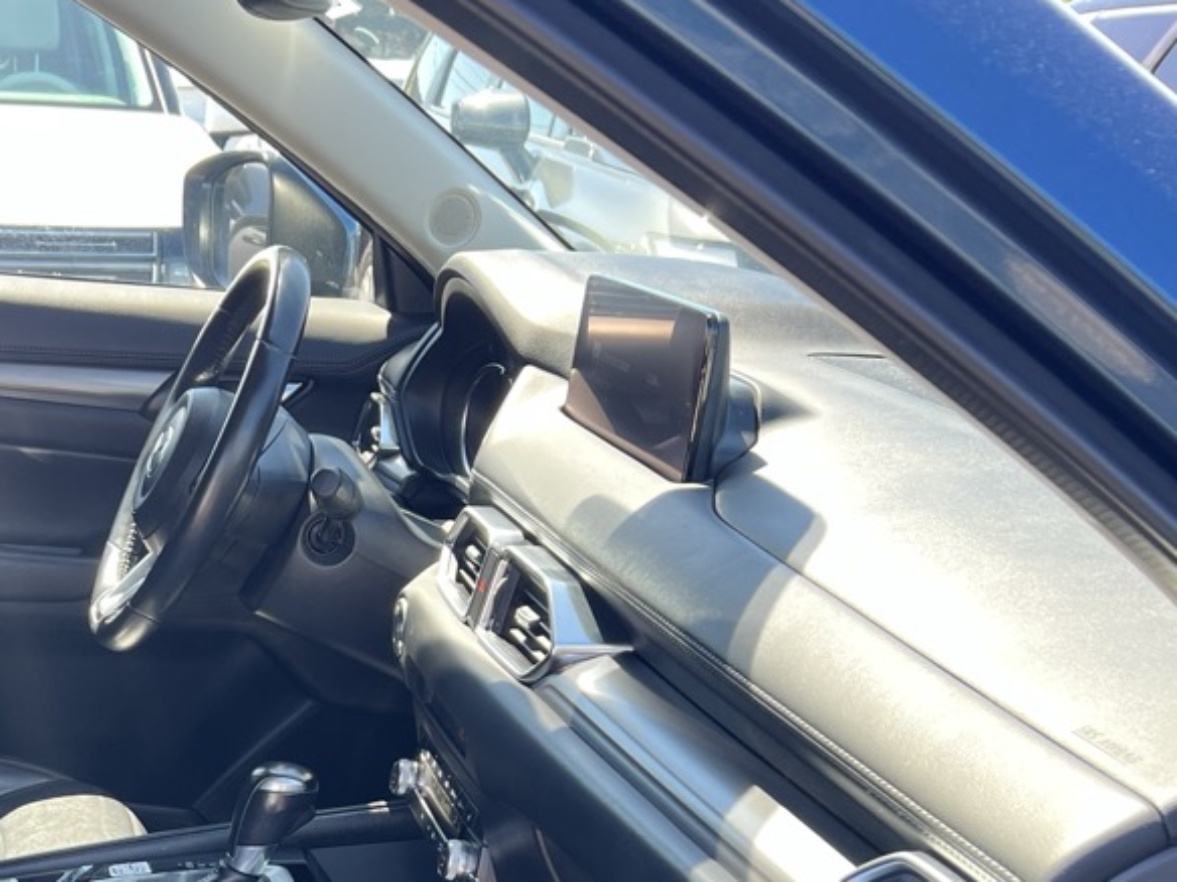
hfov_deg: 32.1
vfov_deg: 24.1
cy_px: 946
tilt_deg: -23.8
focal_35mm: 57
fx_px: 1938
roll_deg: -1.8
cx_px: 111
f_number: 1.5
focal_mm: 5.7
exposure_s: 1/171
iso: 50
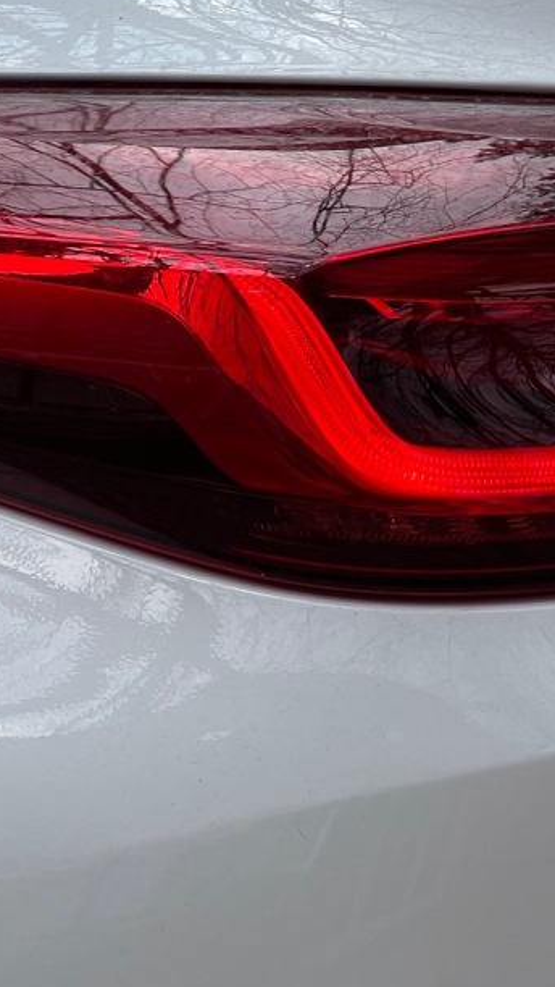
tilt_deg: -9.1
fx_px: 3582
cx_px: 649
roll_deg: -2.1
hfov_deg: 8.8
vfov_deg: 15.7
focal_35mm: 137
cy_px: 483
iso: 20
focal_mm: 7.5
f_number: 2.2
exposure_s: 1/490
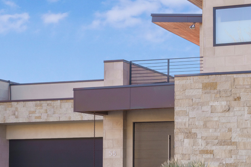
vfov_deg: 13.1
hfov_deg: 19.5
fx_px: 726
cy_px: 135
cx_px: 178
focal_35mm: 104
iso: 250
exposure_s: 1/100
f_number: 11
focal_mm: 39.4
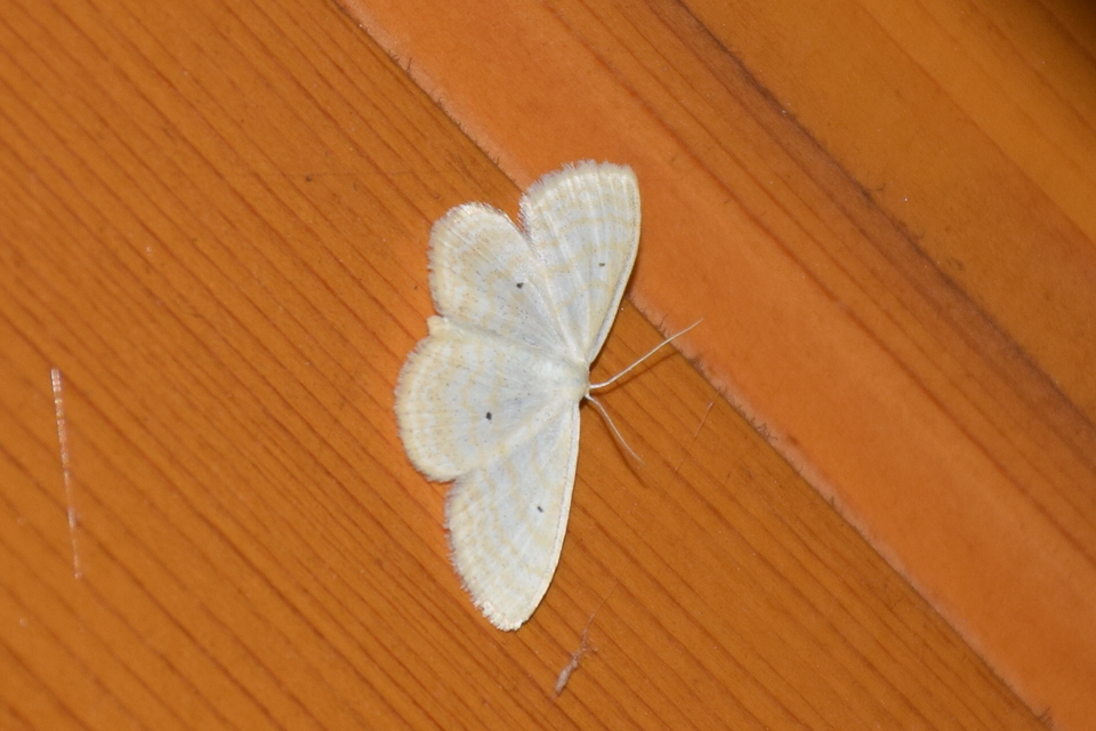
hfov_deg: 9.8
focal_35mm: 210
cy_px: 366
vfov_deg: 6.5
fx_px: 6393
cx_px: 548
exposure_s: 1/60
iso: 320
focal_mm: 140
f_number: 5.6
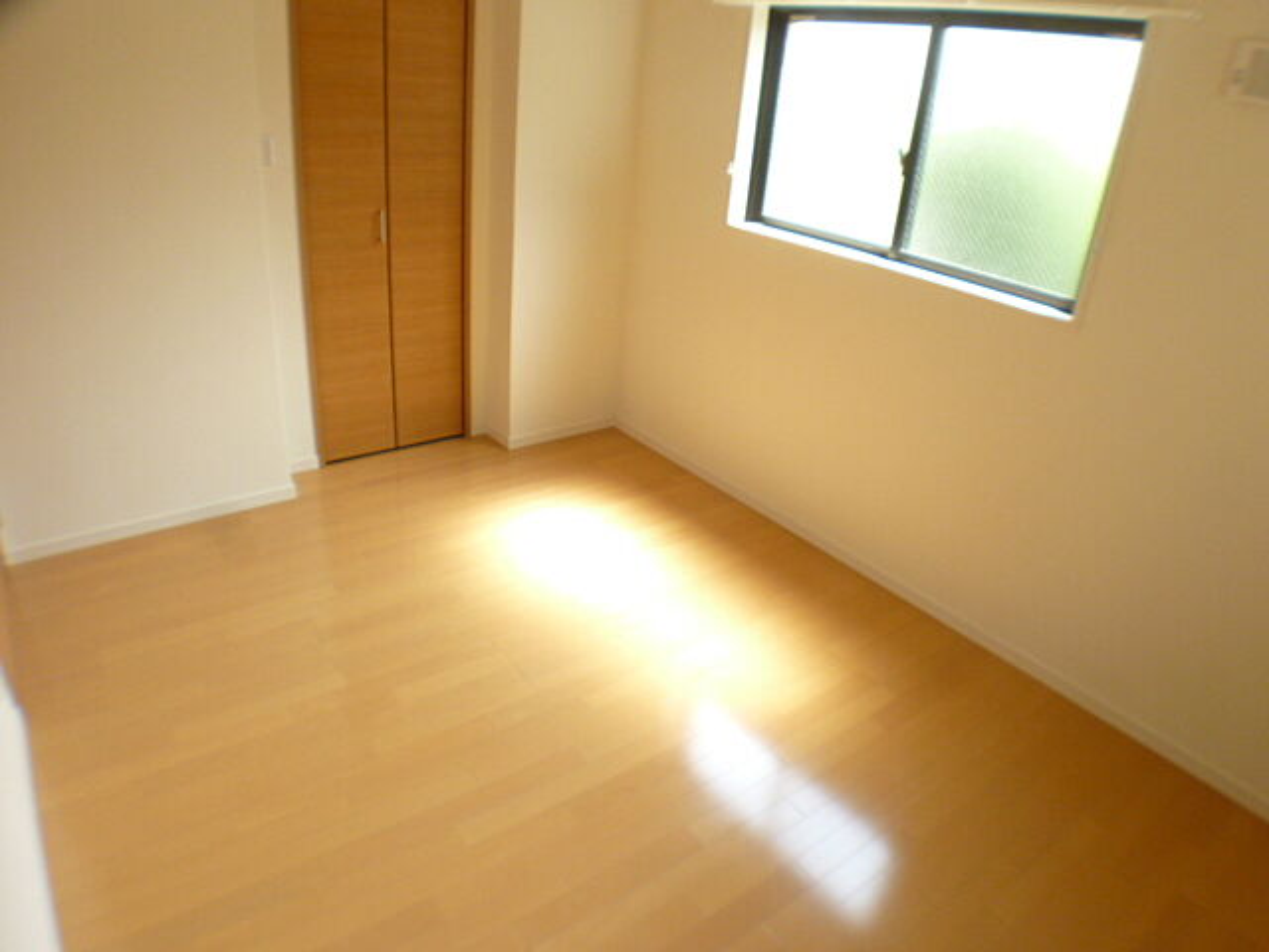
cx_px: 634
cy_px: 476
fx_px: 1173
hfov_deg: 56.8
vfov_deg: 44.2
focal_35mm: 32
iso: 200
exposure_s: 1/60
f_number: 3.3
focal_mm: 5.7
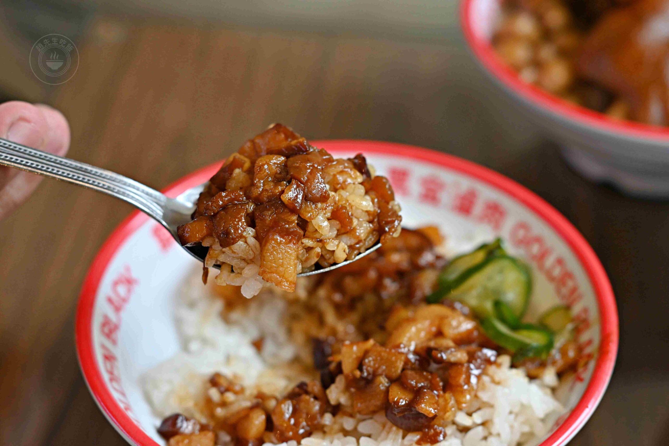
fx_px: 1394
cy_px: 223
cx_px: 334
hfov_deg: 27.0
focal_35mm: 75
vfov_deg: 18.2
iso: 250
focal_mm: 50
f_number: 3.2
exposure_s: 1/200
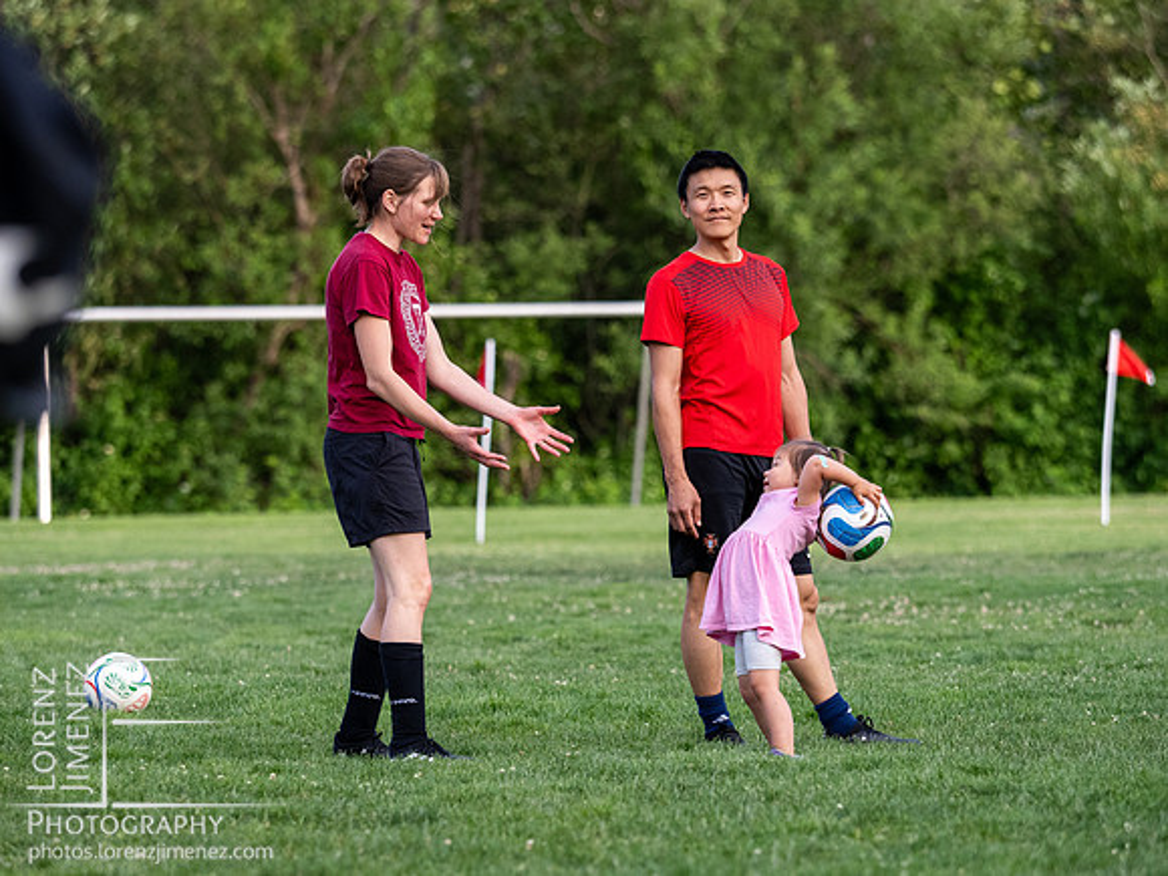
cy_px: 438
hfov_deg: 6.6
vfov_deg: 5.0
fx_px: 10122
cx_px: 584
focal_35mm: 300
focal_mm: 150
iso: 800
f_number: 3.5
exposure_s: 1/1000
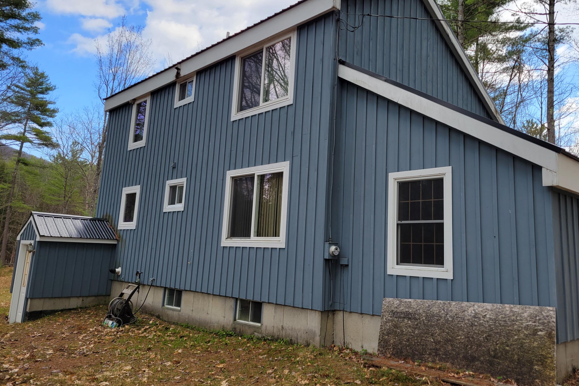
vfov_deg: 43.5
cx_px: 318
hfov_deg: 61.8
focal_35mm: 30
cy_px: 170
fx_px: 482
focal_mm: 5.4
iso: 40
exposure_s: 1/720
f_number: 1.8
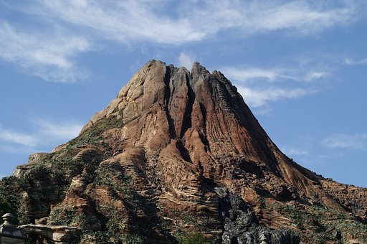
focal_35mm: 75
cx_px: 184
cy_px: 122
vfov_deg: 18.1
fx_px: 764
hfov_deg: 27.0
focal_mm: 50
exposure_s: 1/200
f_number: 10
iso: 100
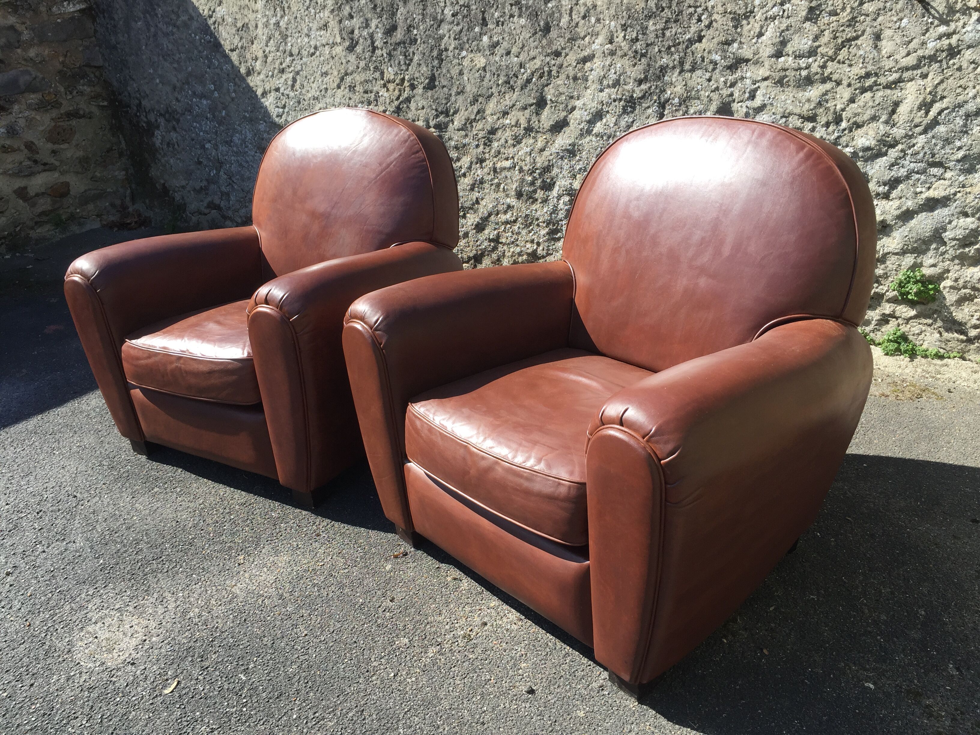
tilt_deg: -23.4
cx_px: 490
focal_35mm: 29
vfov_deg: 48.2
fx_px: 821
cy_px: 368
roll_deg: +4.3
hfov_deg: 61.7
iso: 32
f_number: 2.2
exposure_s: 1/775
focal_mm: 4.15
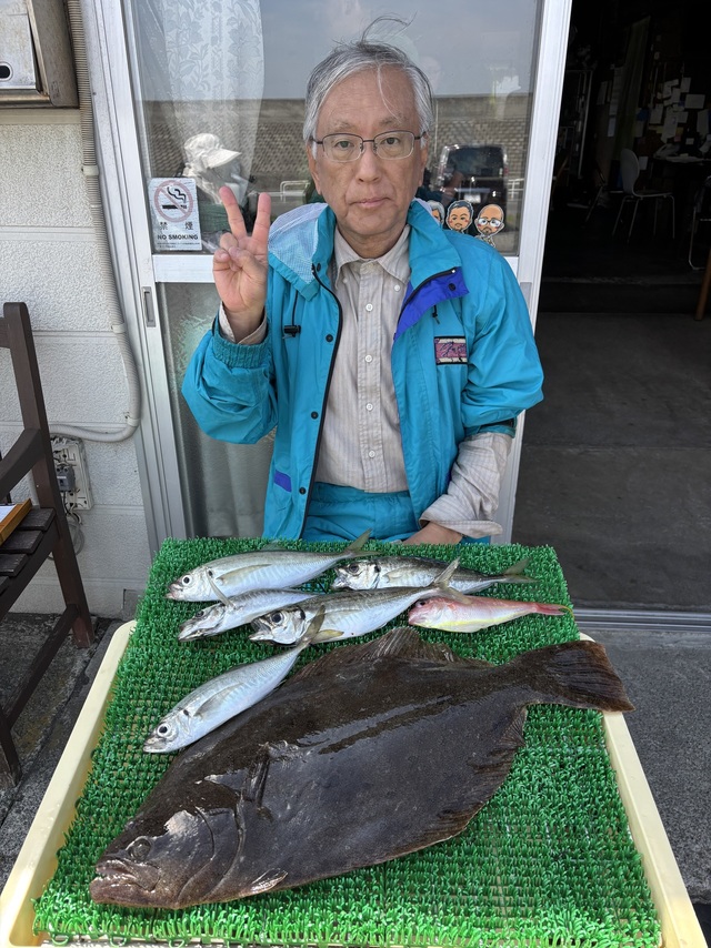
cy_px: 474
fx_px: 712
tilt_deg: -25.7
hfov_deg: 53.0
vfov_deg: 67.3
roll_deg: -0.3
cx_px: 356
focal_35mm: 26
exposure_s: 1/716
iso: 50
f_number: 1.6
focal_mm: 5.96
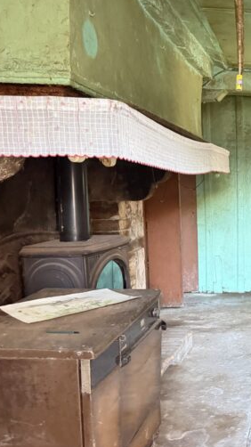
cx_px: 317
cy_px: 246
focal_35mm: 40
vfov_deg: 50.4
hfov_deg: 25.9
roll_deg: -0.2
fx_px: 474
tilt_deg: -6.3
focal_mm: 6.76
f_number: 1.78
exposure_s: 1/30
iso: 1600
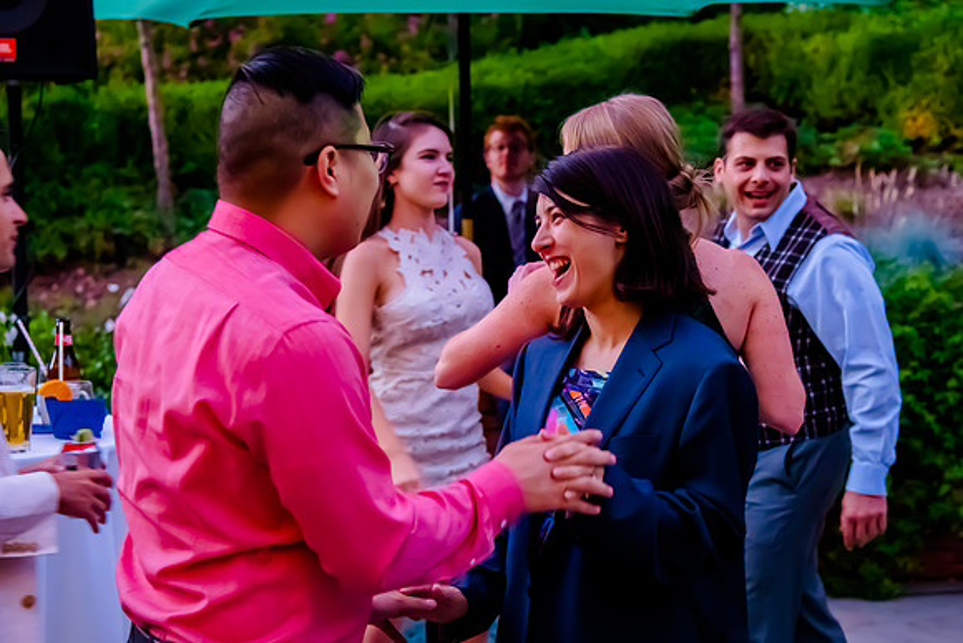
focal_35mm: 76
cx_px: 484
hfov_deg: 26.6
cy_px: 380
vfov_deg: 17.9
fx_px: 2033
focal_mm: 55
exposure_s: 1/100
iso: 6400
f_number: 4
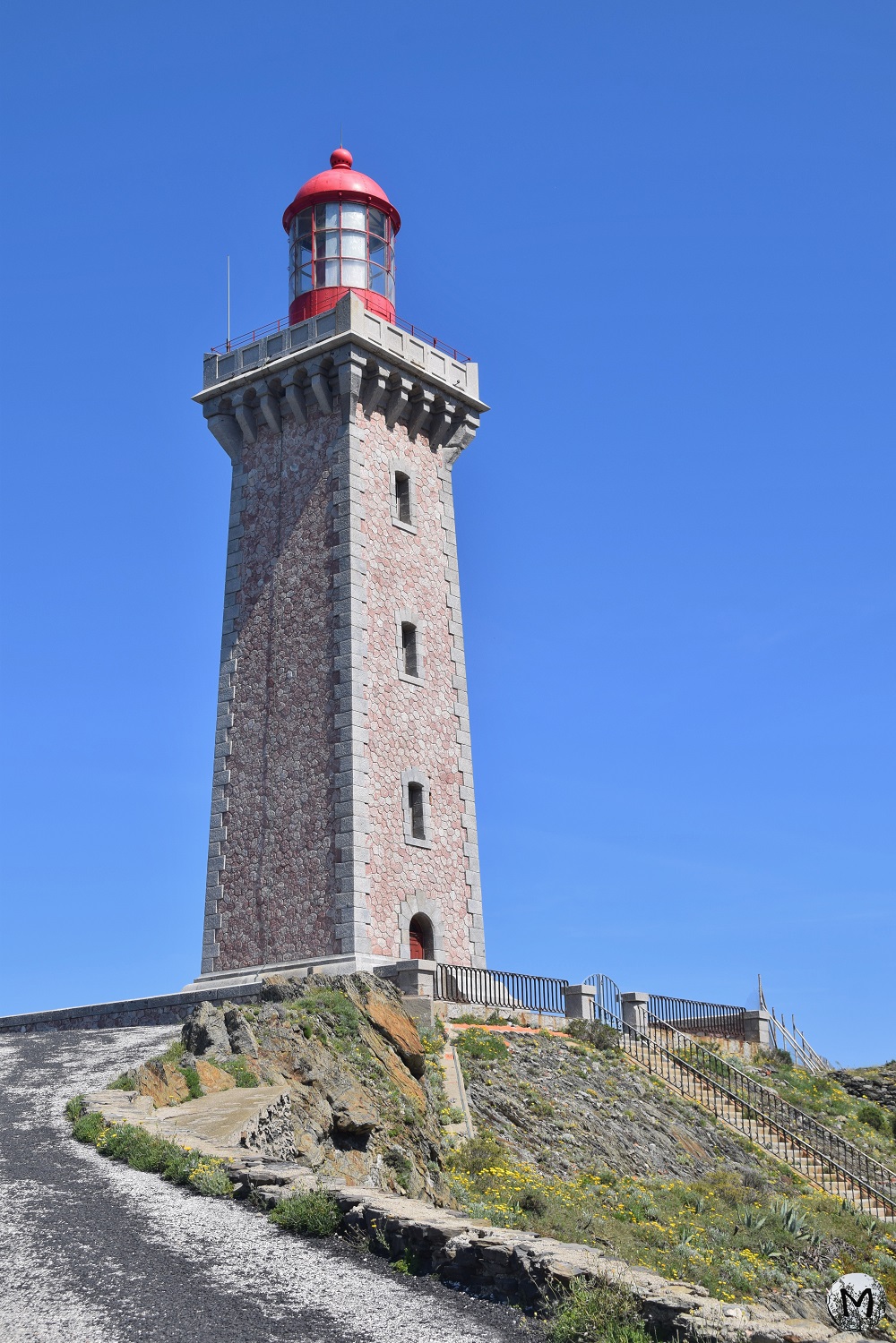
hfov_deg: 28.9
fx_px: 1736
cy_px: 672
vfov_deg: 42.3
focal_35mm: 46
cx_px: 448
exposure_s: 1/400
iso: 200
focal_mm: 31
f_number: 10
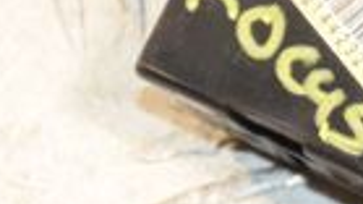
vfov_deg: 2.4
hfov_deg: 4.3
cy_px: -126
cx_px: 585
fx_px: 4858
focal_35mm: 505
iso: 1600
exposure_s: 1/200
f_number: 6.3
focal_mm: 70
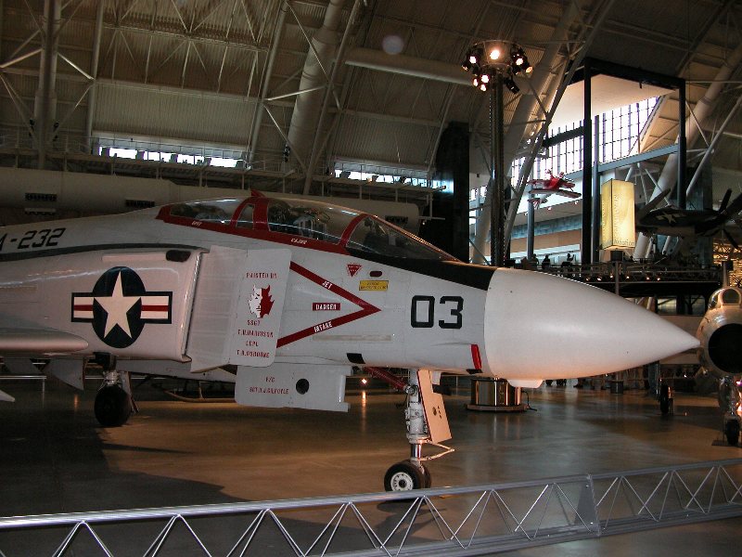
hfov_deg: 52.6
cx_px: 371
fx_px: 750
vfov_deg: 40.7
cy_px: 278
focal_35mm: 35
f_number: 2.8
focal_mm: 8.9
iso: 200
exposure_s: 1/60
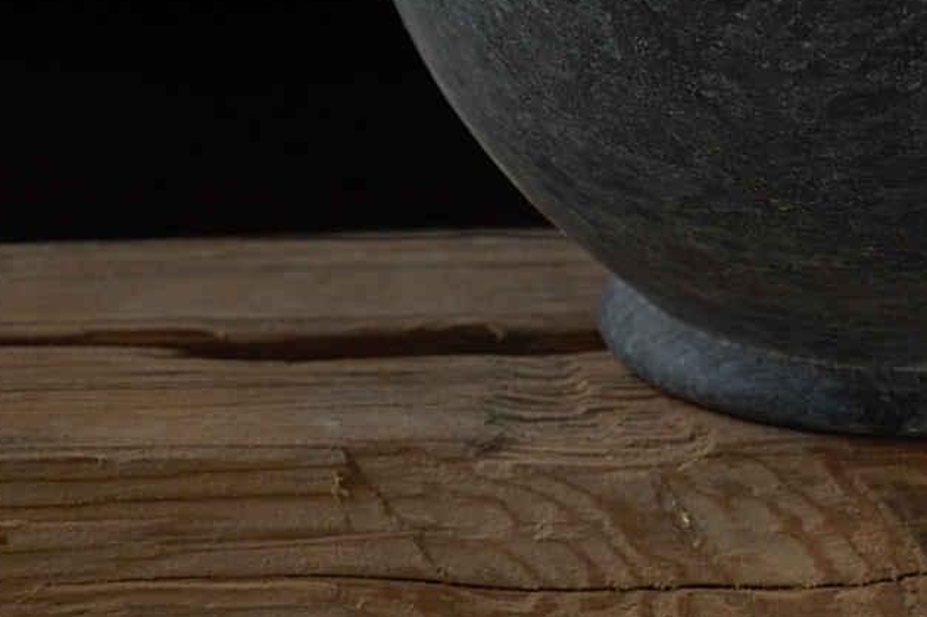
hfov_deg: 6.0
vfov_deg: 4.0
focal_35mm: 340
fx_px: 8753
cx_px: 873
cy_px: -4
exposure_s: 1/50
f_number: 10
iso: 200
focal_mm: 95
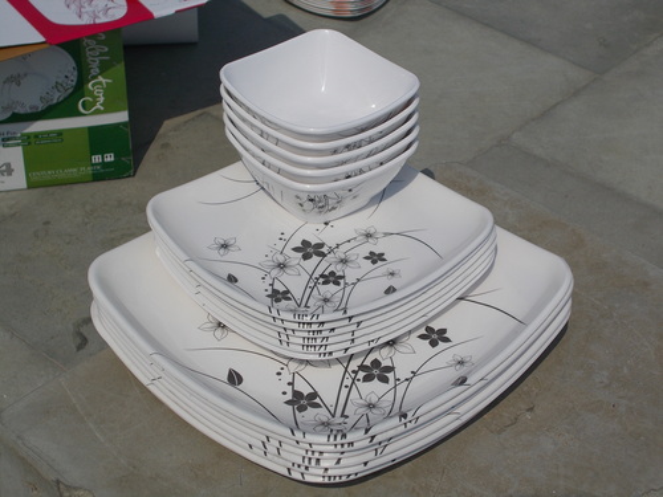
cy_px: 248
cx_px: 332
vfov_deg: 19.4
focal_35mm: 76
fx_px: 1456
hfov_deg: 25.7
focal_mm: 13.5
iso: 80
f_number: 14.5
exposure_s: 1/250
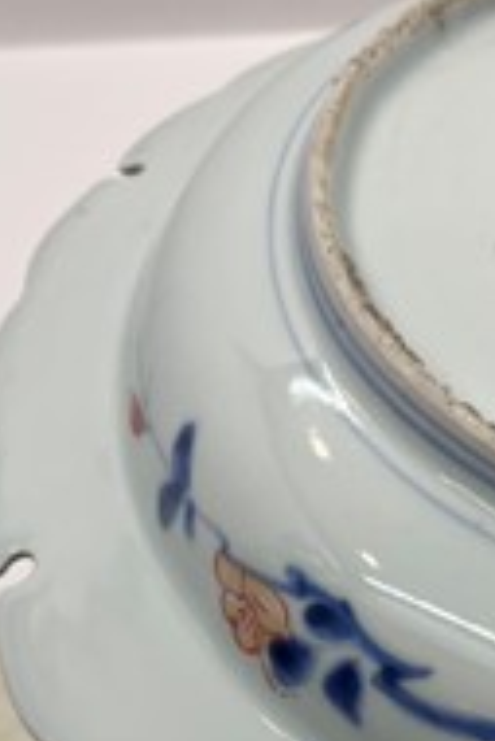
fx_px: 1173
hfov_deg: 23.3
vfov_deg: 33.1
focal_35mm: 57
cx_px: 437
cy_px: 675
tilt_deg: -58.4
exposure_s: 1/182
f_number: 1.6
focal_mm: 5.1
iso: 40
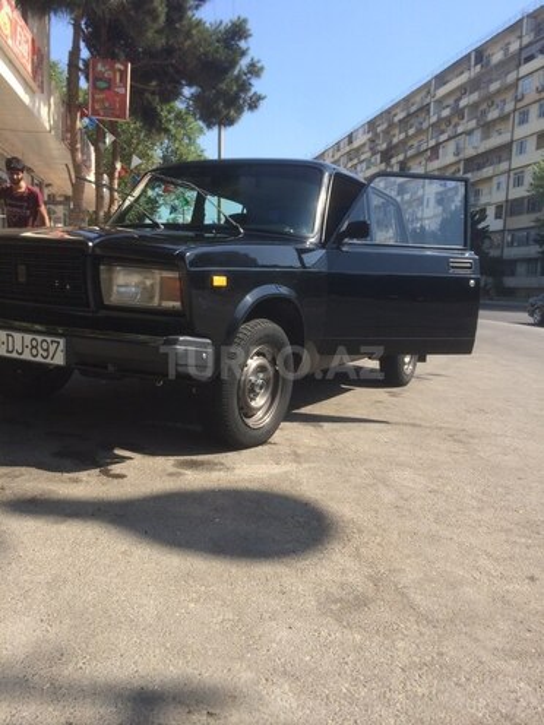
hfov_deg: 48.2
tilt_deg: -8.9
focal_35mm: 29
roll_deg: +0.0
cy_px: 362
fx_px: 608
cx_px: 272
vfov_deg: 61.7
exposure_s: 1/954
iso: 32
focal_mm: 4.15
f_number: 2.2
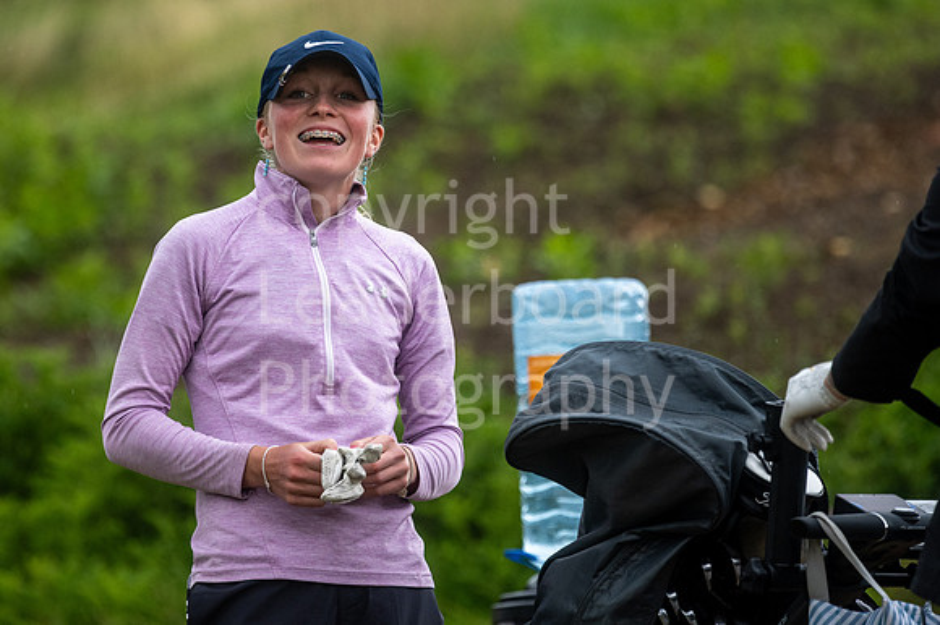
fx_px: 13478
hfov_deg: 4.0
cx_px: 401
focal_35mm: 516
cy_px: 266
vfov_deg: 2.7
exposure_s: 1/640
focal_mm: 300
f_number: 4
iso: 320
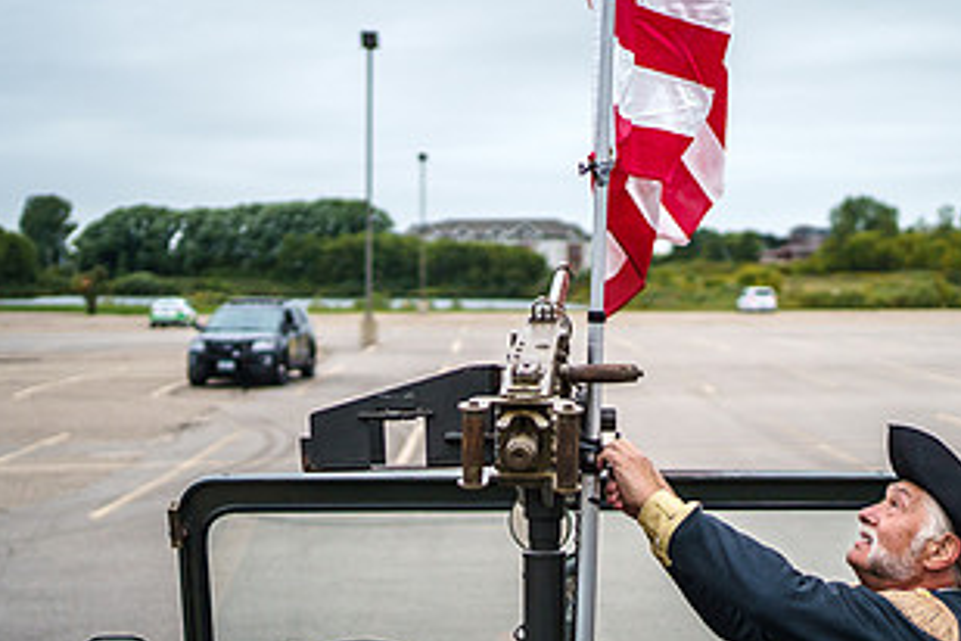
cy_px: 363
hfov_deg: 29.9
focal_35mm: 67
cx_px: 613
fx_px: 1788
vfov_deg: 20.3
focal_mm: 35
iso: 400
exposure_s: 1/3200
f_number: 2
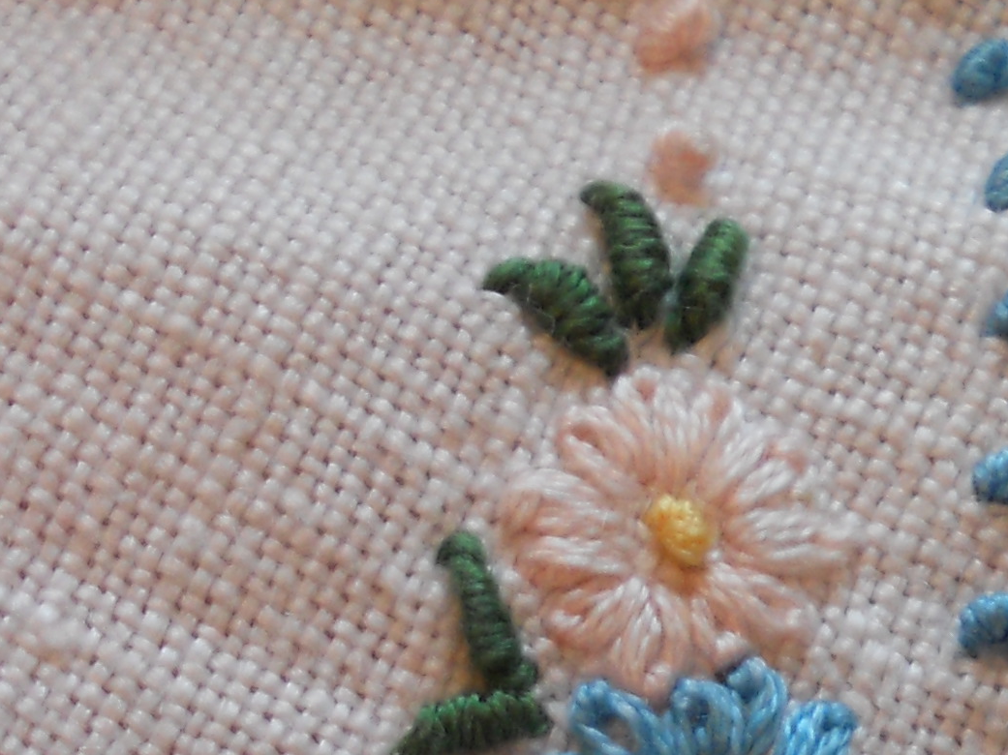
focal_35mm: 123
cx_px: 645
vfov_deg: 11.5
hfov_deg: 16.0
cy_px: 1146
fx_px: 3580
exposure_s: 1/30
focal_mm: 5.8
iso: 125
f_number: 3.5
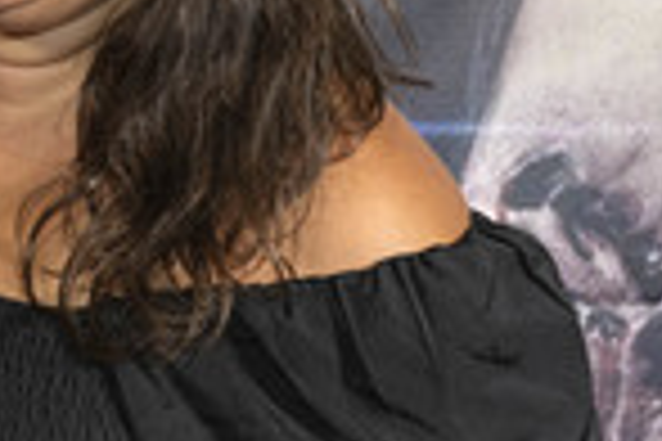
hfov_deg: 11.2
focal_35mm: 178
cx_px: -259
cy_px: 4
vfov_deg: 7.7
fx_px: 3273
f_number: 5.6
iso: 800
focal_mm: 58
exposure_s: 1/200
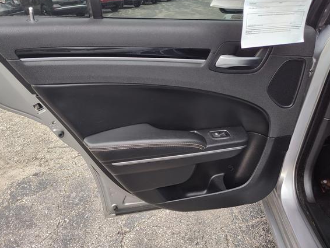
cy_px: 131
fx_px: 248
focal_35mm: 26
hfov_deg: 67.1
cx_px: 146
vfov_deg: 53.1
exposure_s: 1/238
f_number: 1.88
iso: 100
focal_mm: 5.56
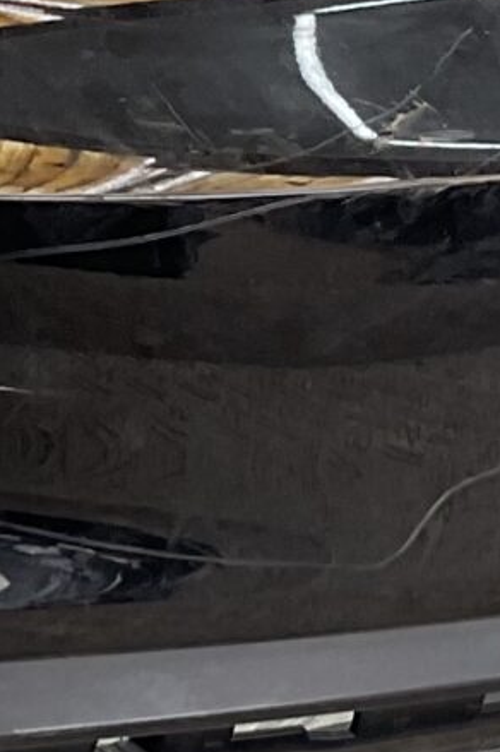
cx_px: 134
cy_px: -53
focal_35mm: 176
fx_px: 3672
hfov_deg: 7.8
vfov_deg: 11.5
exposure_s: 1/100
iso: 20
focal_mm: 3
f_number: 1.8
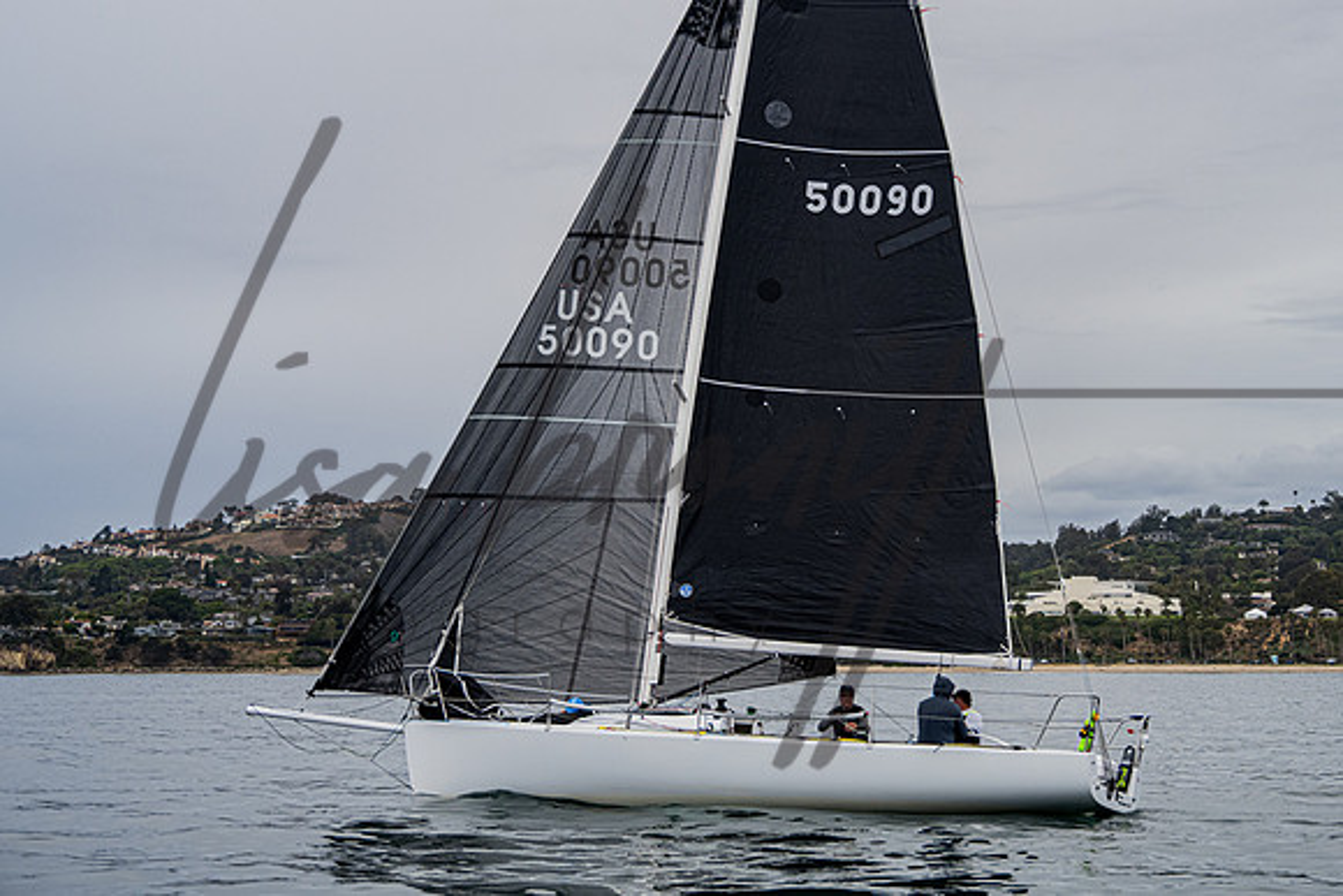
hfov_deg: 25.1
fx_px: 3008
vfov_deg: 16.9
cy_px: 326
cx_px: 792
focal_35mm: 81
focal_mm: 62
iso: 800
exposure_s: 1/2500
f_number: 6
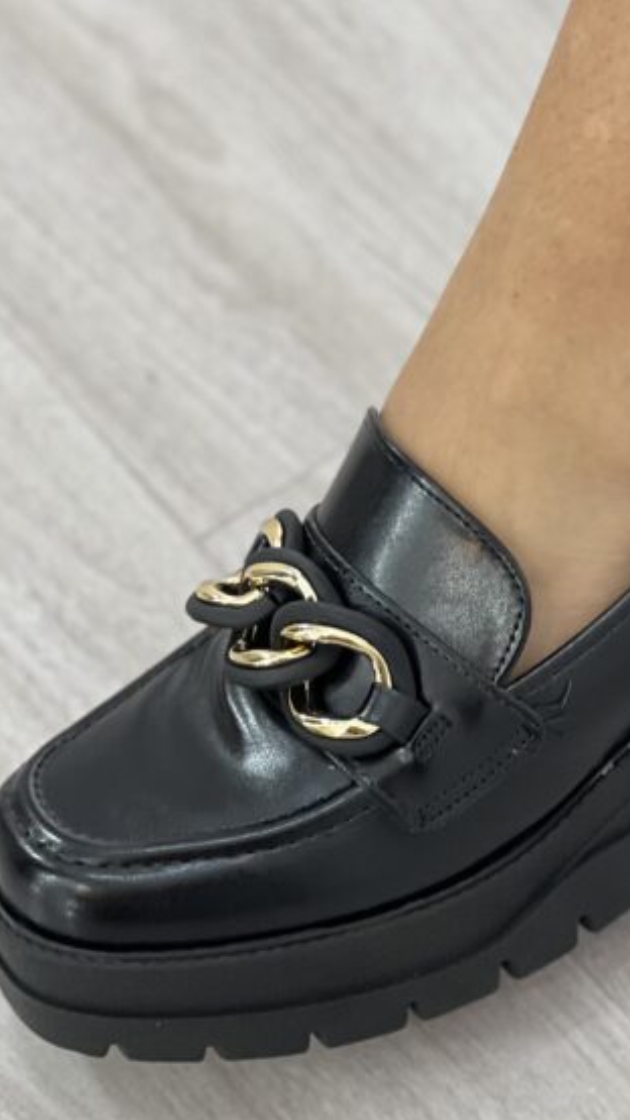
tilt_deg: -53.9
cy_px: 520
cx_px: 539
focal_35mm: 141
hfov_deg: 8.6
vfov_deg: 15.2
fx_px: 4189
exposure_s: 1/120
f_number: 2.8
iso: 160
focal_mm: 9
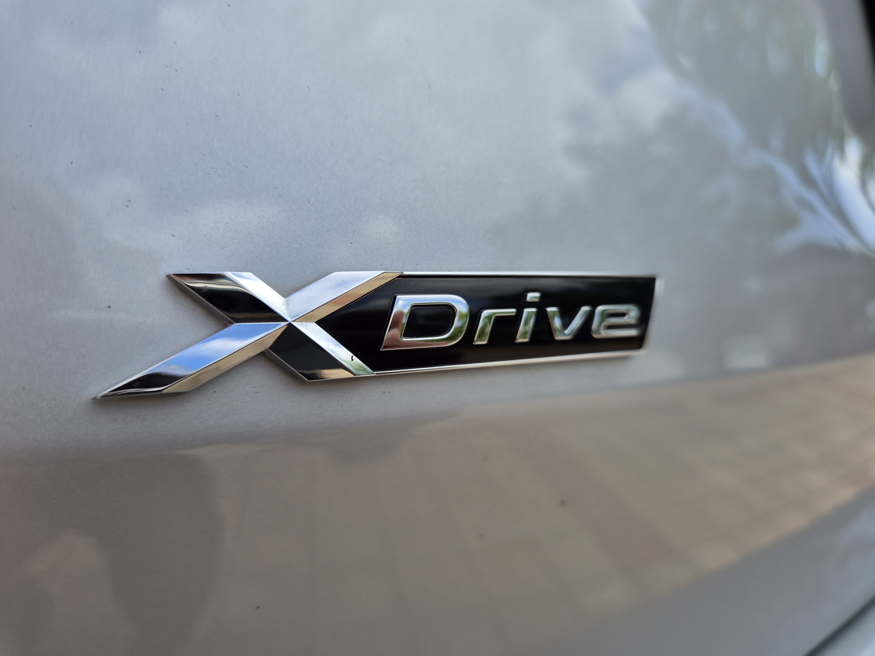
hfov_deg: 73.9
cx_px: 438
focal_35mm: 23
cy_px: 328
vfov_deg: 58.9
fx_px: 581
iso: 80
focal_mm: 5.4
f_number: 1.8
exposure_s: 1/1664
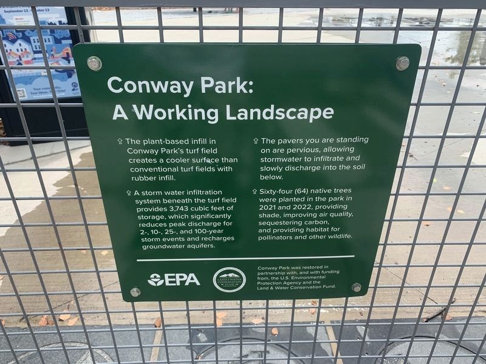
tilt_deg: -29.4
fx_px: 365
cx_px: 243
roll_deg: +1.0
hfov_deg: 67.3
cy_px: 182
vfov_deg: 53.1
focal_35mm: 26
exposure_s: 1/1054
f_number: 1.8
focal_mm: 4.25
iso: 25
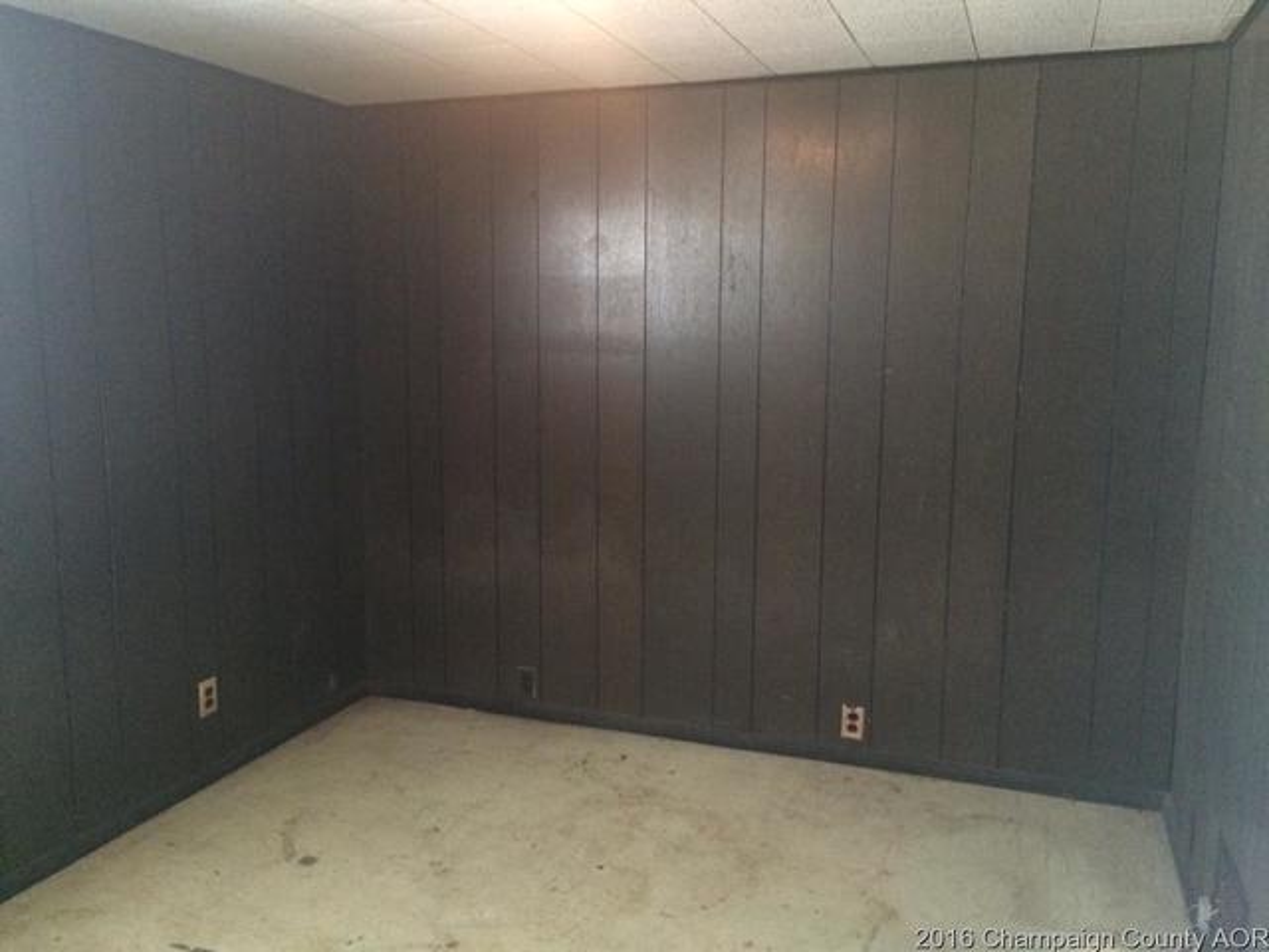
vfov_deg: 46.8
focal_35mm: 30
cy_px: 476
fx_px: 1100
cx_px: 634
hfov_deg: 60.0
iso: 500
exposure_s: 1/15
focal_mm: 4.12
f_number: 2.2
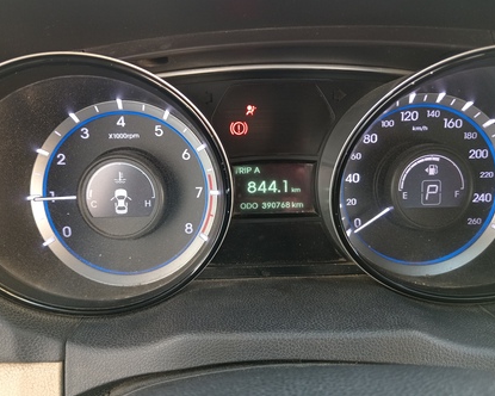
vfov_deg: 50.0
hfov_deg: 60.4
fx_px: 425
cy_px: 195
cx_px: 230
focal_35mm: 29
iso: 720
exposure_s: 1/40
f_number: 1.9
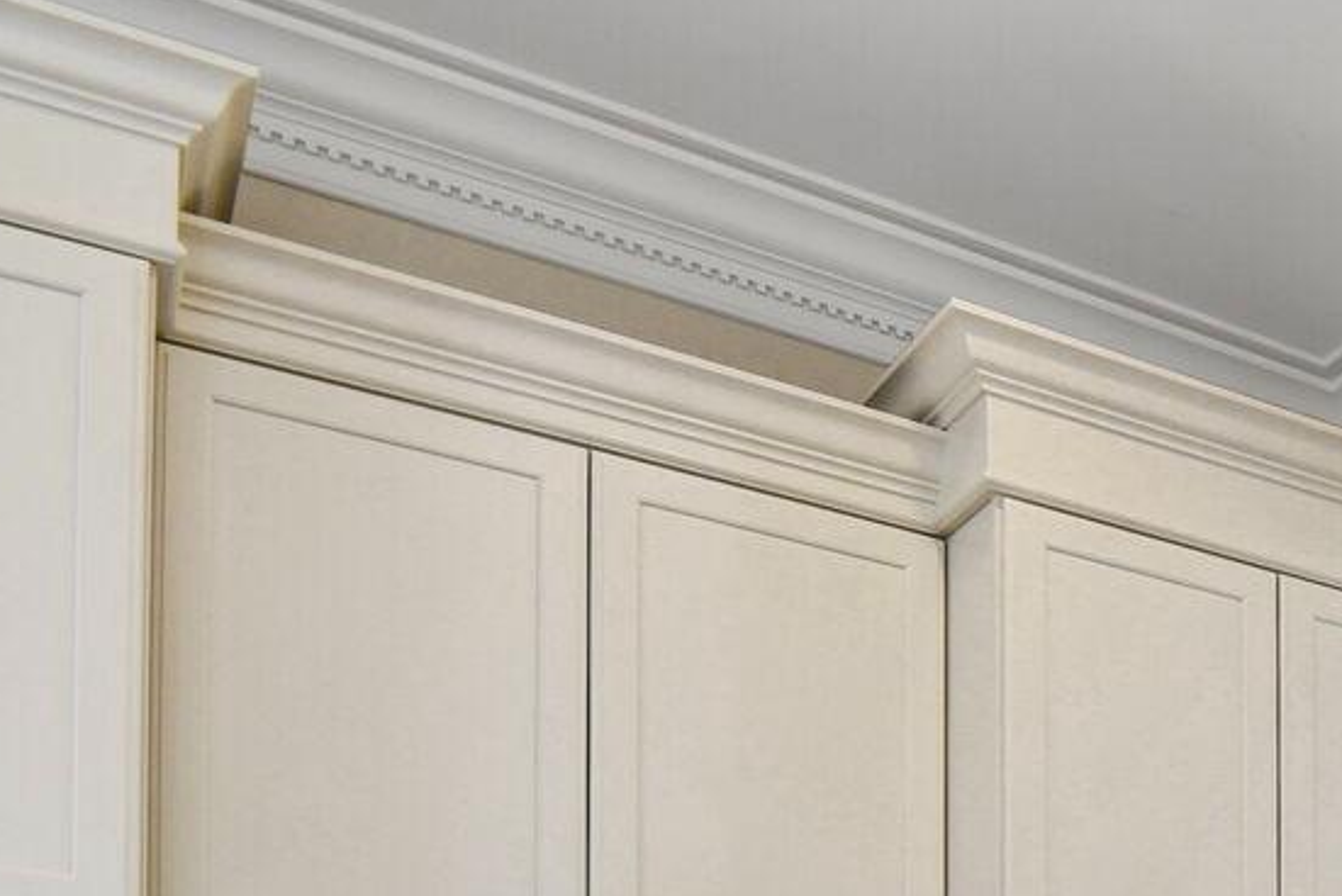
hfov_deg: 30.1
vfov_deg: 23.9
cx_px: 1871
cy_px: 1271
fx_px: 1753
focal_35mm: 47
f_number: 9
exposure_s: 1/3
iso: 200
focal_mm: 10
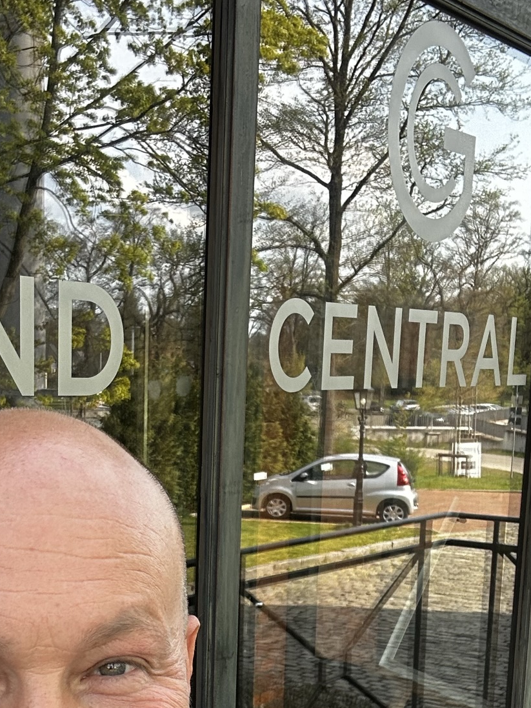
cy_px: 586
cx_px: 94
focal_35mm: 56
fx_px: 1145
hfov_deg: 25.6
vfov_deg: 33.2
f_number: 1.9
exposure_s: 1/121
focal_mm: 2.69
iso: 20
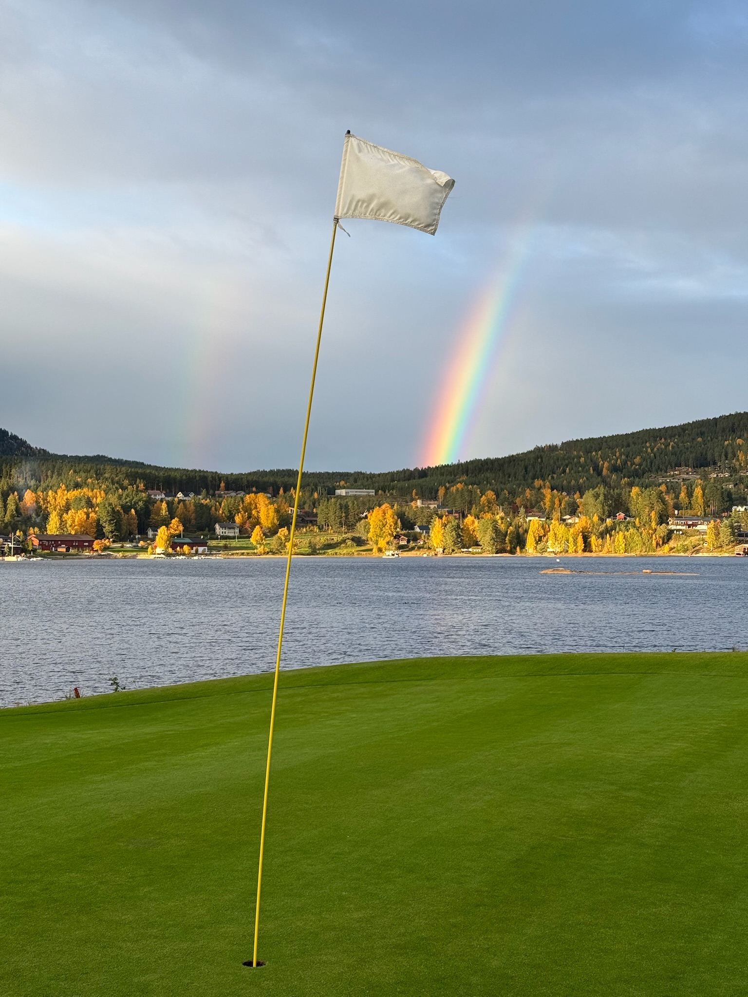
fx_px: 1383
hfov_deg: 30.3
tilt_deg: +1.7
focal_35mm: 48
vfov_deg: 39.7
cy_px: 498
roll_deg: +0.8
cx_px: 374
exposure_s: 1/783
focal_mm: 6.76
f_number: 1.78
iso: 64
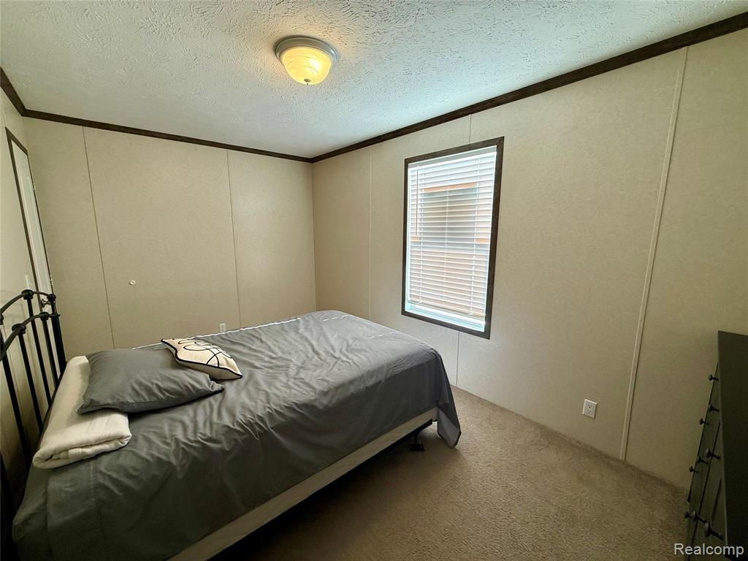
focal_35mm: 14
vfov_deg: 85.7
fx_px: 303
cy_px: 280
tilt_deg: -9.1
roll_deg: +0.4
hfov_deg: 102.1
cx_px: 374
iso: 80
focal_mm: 2.22
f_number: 2.2
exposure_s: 1/120
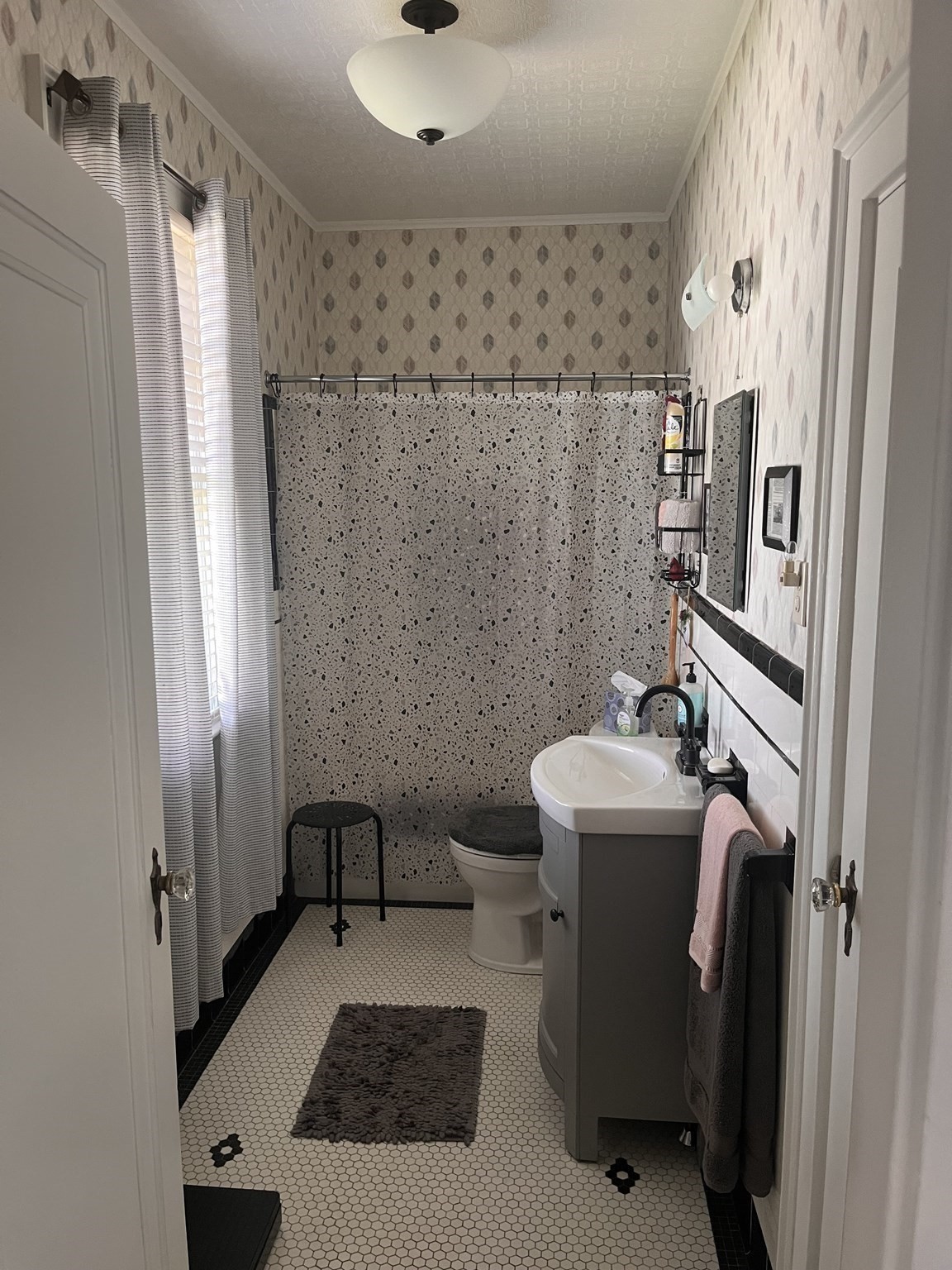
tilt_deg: -8.8
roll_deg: +0.8
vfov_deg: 67.3
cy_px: 635
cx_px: 476
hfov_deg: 53.1
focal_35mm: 26
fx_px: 953
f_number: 1.6
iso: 160
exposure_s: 1/60
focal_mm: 5.1
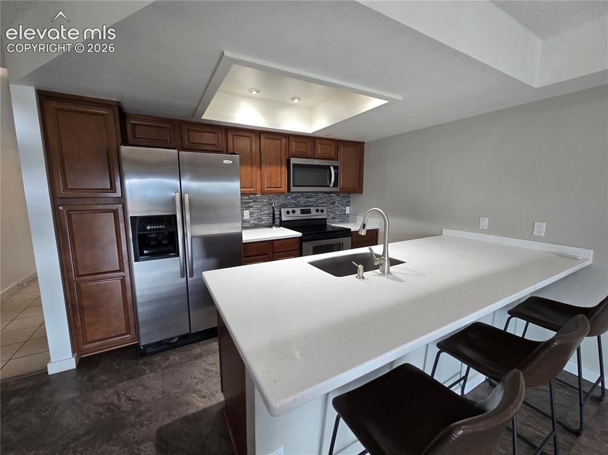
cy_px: 228
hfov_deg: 106.2
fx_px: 228
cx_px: 304
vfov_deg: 89.9
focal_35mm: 13
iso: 125
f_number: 2.2
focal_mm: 2.2
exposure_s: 1/60
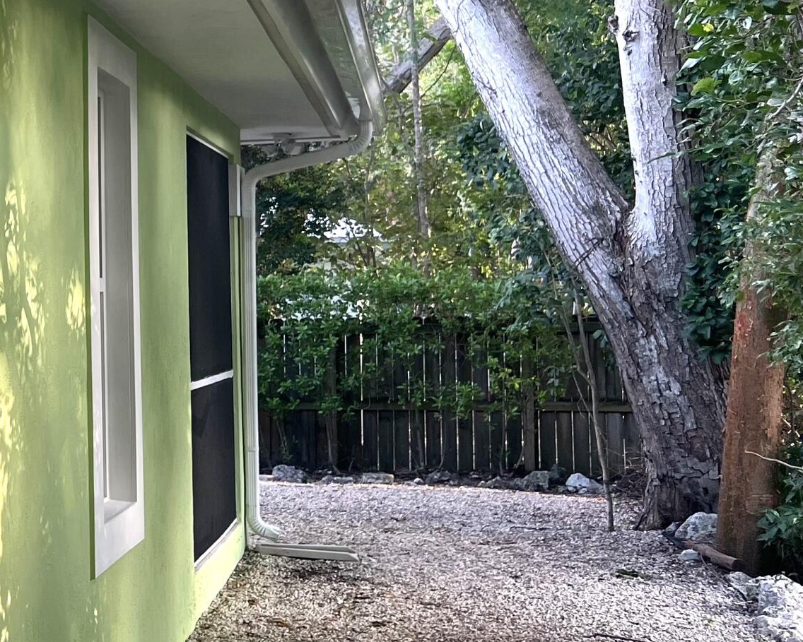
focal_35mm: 67
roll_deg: +0.7
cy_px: 242
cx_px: -204
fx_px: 1592
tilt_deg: +1.3
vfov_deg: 22.8
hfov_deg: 25.0
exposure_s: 1/136
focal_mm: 5.7
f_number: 1.5
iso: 32
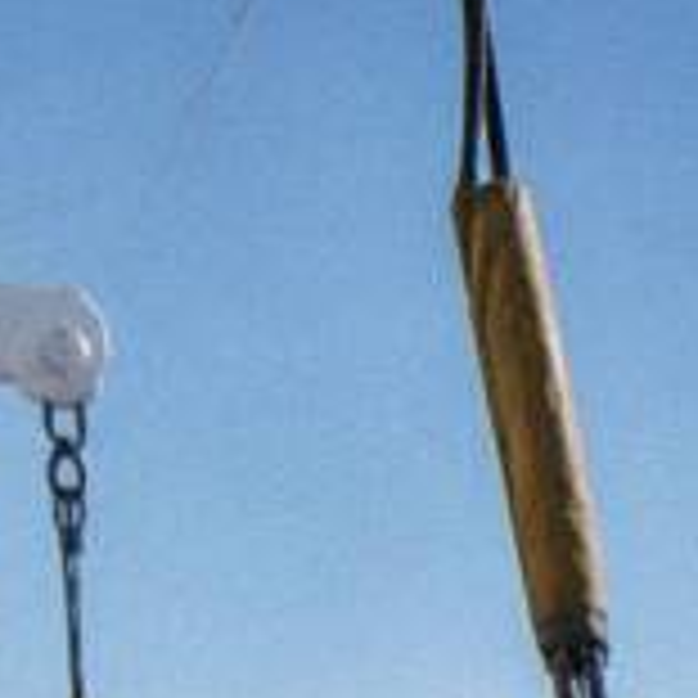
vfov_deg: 6.3
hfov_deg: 6.5
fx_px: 6137
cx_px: 878
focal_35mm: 269
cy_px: 1351
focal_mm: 49
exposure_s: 1/1000
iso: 320
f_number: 4
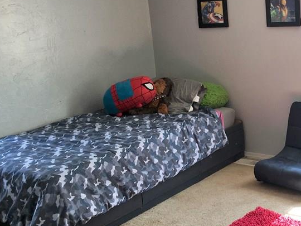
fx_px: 478
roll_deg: +1.2
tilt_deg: -11.1
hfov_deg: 32.9
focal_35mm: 55
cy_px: 99
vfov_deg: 26.5
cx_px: 279
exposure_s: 1/60
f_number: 2.2
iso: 25
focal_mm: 4.15
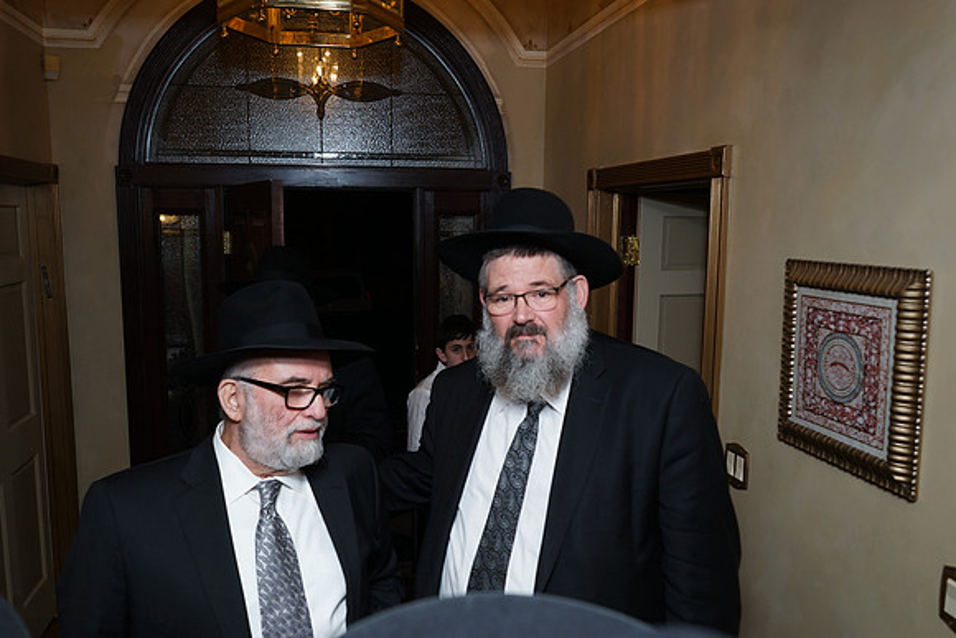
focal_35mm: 28
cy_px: 319
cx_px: 478
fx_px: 744
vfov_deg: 46.4
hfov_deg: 65.5
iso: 400
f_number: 5.6
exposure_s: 1/100
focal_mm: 28
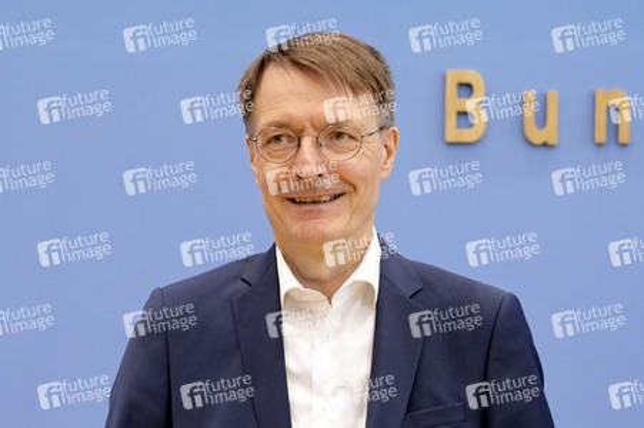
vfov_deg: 21.9
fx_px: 1108
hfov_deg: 32.4
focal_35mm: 62
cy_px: 214
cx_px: 322
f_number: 5.6
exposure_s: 1/400
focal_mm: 62
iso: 5000
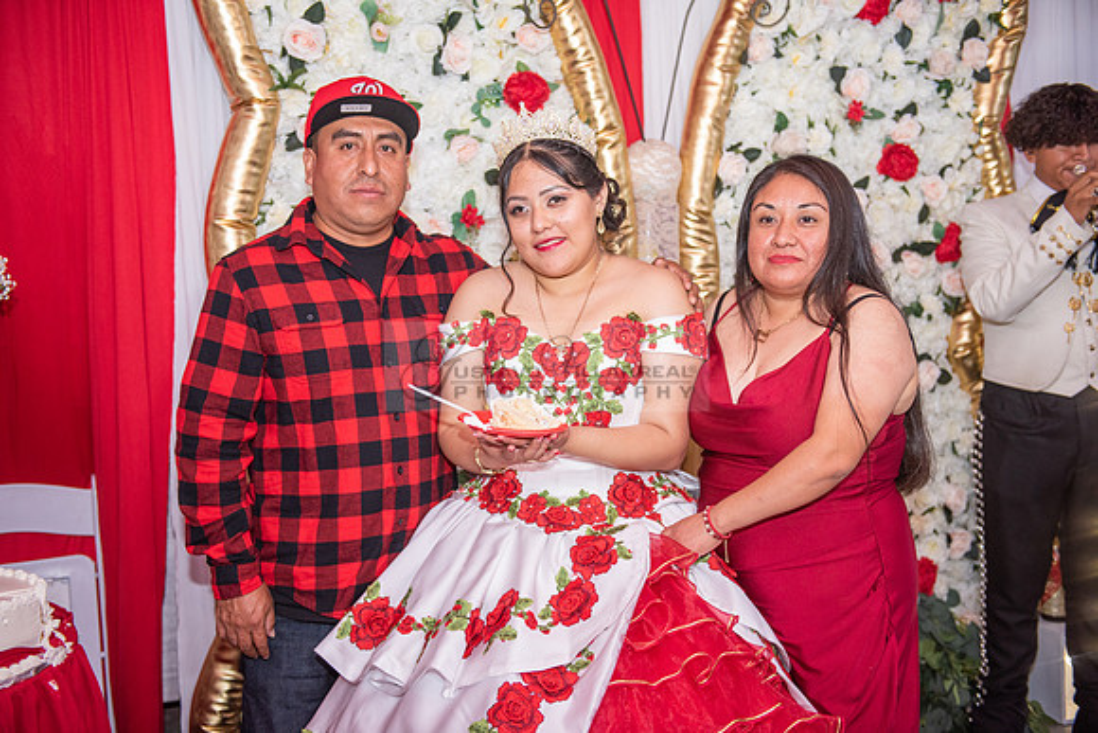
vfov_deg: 29.9
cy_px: 366
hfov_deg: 43.6
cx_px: 549
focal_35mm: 45
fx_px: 1373
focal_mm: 45
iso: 800
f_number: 3.2
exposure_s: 1/160
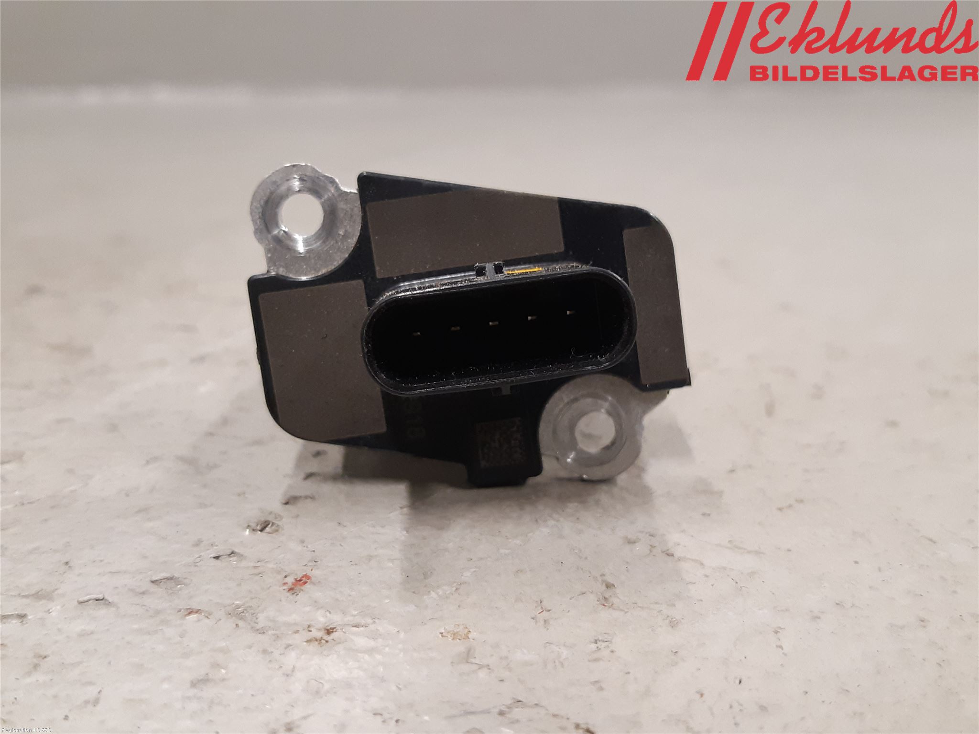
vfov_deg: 53.1
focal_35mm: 26
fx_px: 735
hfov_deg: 67.3
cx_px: 490
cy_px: 367
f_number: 1.7
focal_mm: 3.93
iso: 200
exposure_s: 1/50
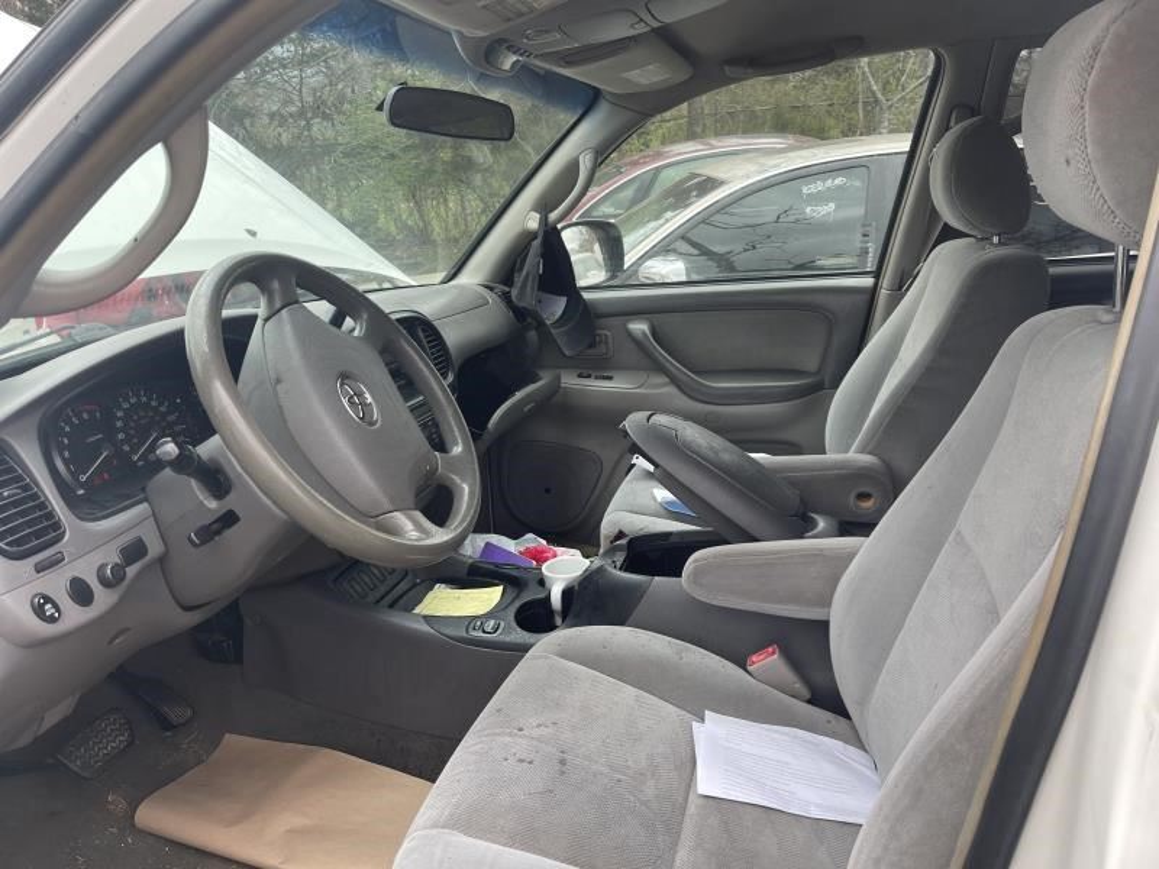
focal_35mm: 26
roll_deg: +4.5
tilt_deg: -19.2
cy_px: 434
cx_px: 580
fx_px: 871
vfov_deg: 53.1
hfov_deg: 67.3
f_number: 1.6
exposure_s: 1/121
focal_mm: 5.1
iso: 40
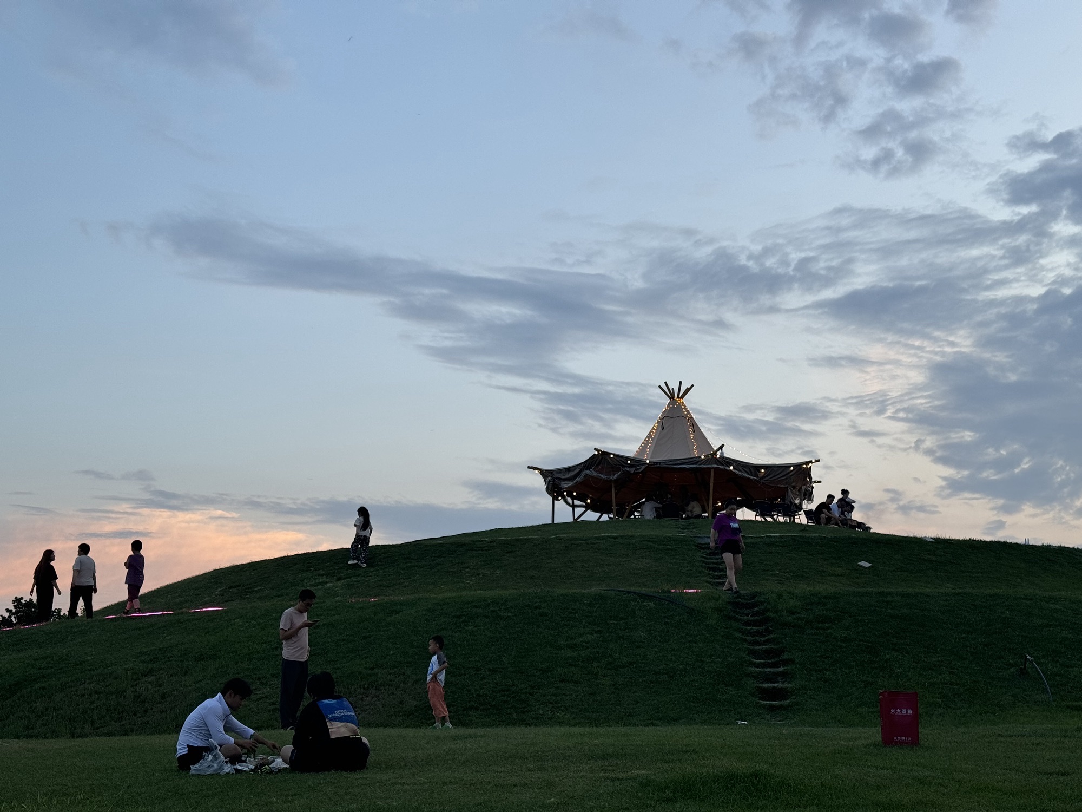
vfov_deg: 30.3
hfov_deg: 39.7
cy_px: 406
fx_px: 1500
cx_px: 541
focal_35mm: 48
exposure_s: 1/121
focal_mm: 6.76
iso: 50
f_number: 1.78
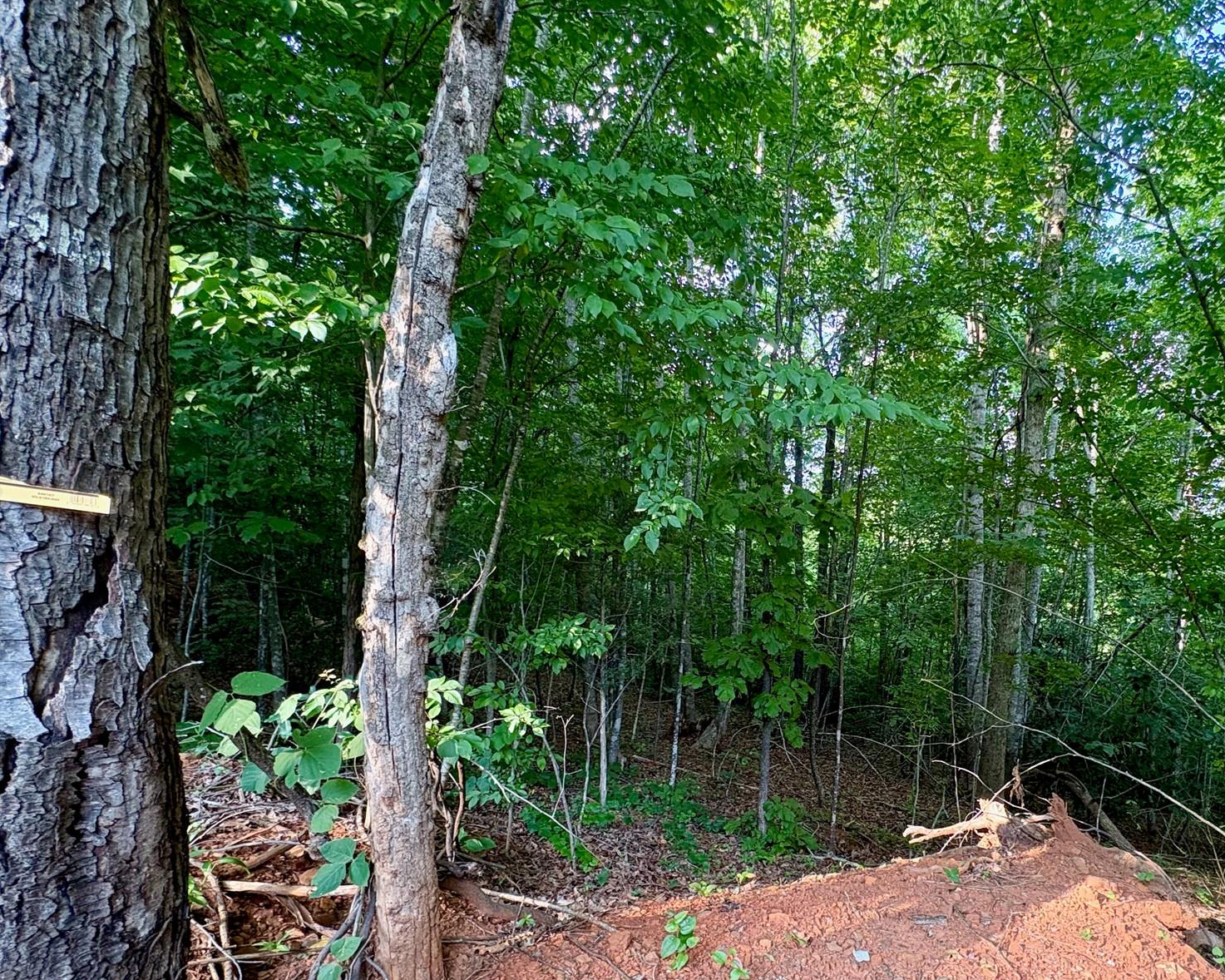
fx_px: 689
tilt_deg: -2.5
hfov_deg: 81.0
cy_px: 630
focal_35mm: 19
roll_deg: -0.9
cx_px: 798
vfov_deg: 69.4
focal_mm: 2.22
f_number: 2.2
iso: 250
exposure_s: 1/80
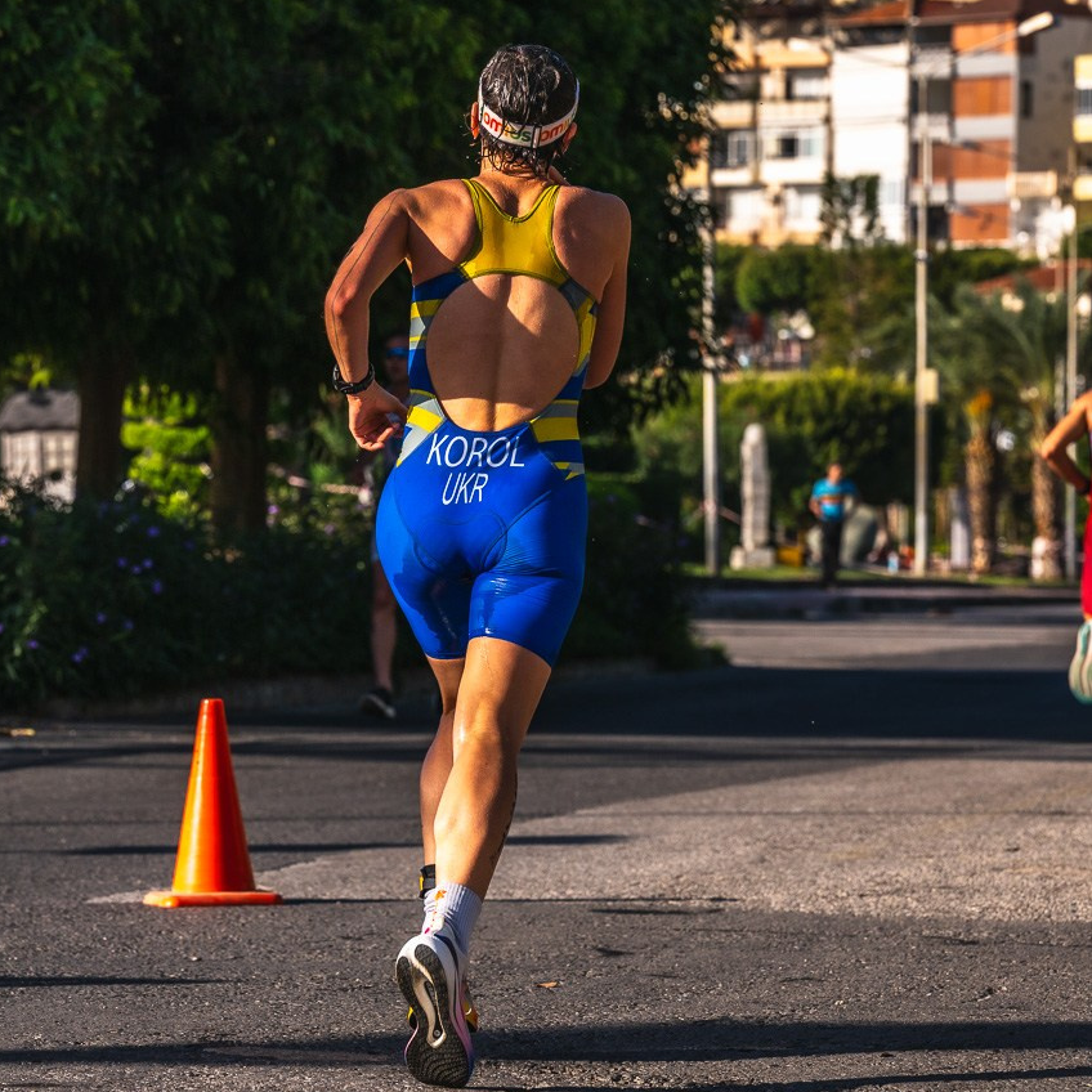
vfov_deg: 9.4
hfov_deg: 9.4
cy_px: 422
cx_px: 544
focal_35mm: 186
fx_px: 6638
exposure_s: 1/1250
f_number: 8
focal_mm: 145
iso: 320
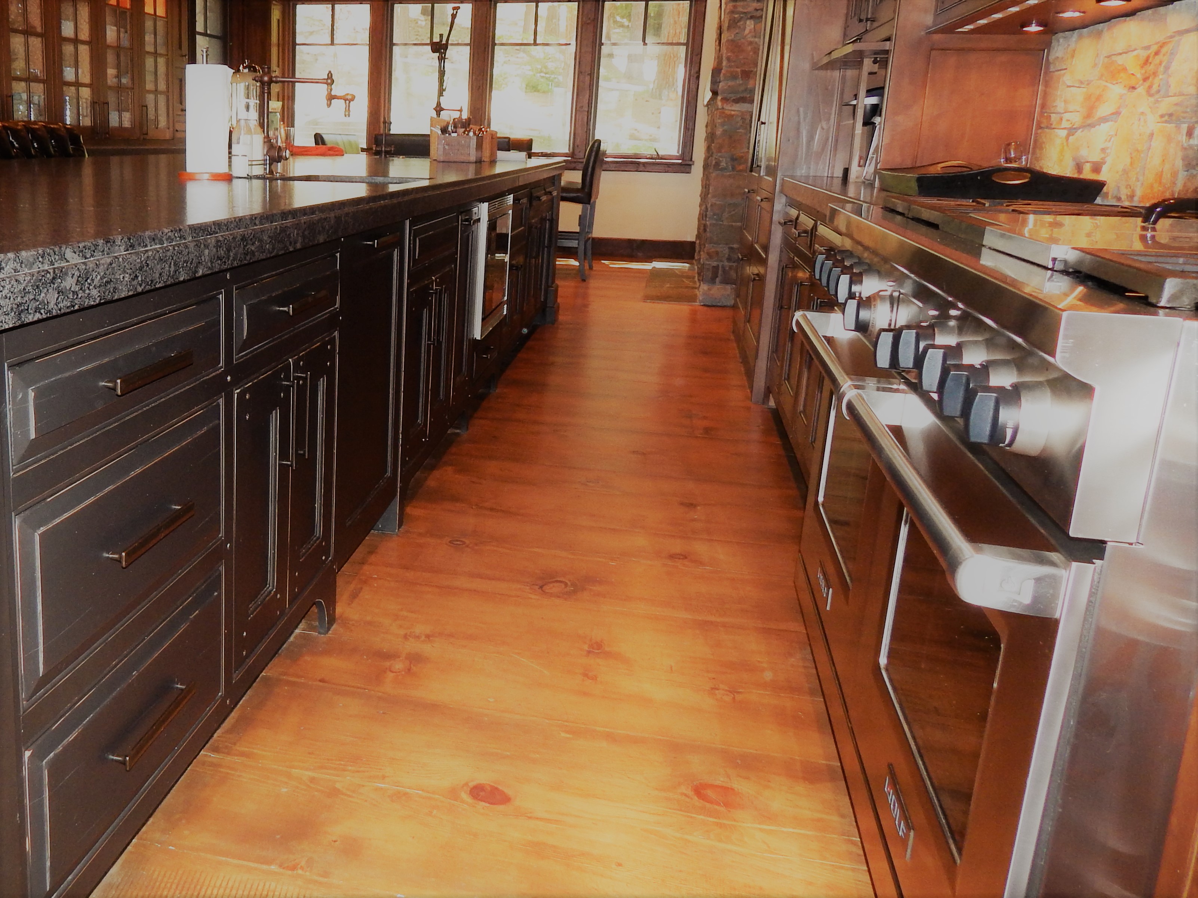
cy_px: 449
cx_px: 599
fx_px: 796
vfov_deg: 58.9
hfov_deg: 73.9
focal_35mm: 23
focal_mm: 4
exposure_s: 1/30
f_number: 3
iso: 220
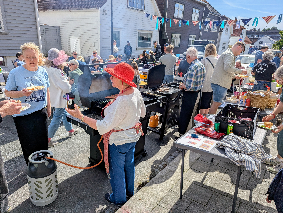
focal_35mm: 24
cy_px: 106
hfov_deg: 71.5
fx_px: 196
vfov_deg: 56.9
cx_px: 142
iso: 41
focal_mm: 6.81
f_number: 1.85
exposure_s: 1/3058
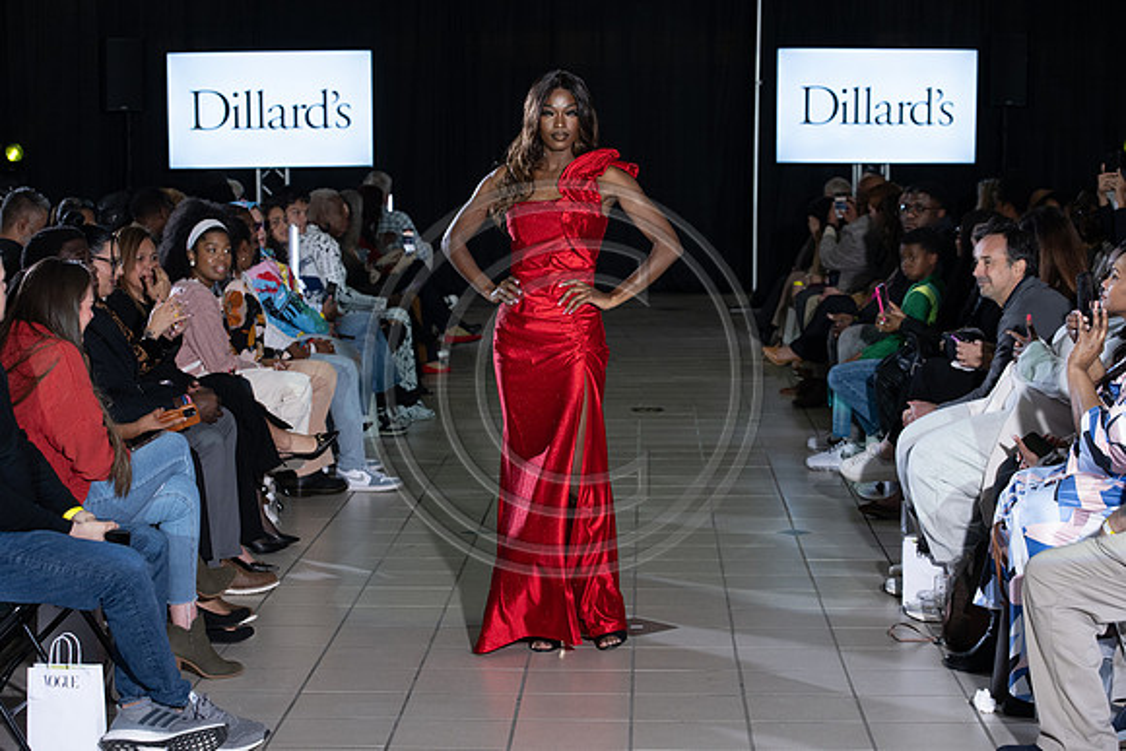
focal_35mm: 78
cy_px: 376
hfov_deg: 26.0
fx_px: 2440
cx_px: 563
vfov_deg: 17.5
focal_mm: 78
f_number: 5
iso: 1250
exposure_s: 1/160
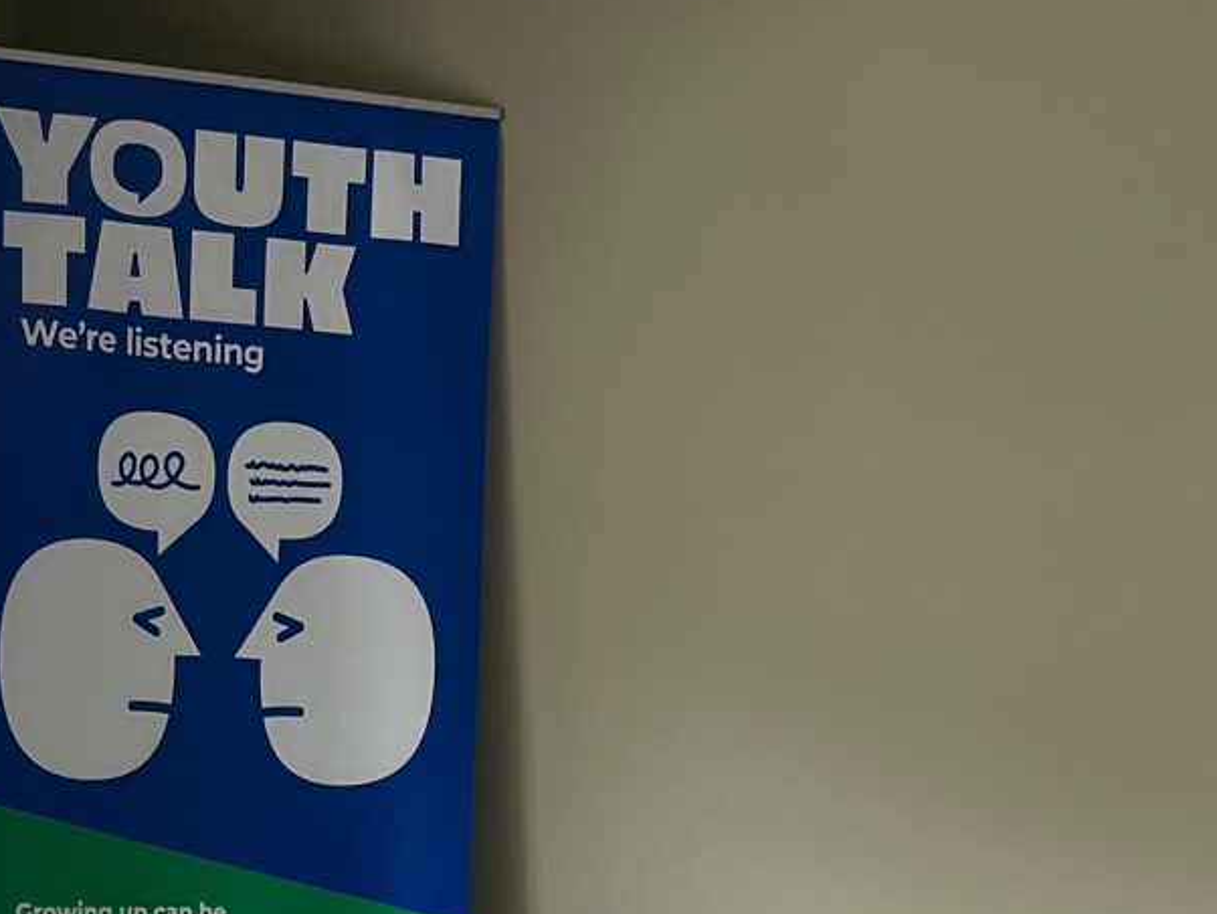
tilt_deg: -9.7
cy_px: 1011
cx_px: 265
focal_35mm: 87
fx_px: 3060
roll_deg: -3.8
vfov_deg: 16.5
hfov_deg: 22.2
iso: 64
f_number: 1.6
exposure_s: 1/122
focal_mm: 5.1
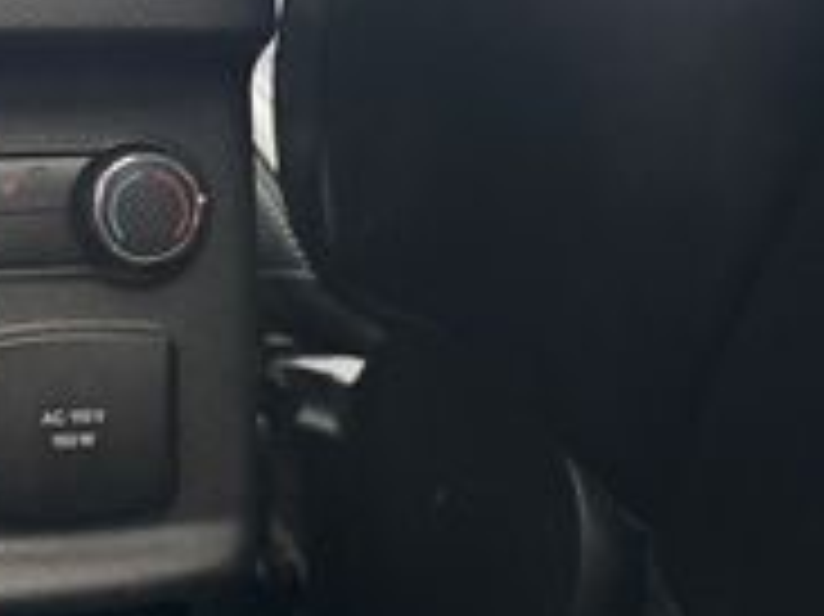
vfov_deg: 26.5
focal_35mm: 55
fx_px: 1308
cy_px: 304
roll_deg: -1.0
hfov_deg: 31.4
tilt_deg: -26.6
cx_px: -59
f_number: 1.78
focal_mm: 6.76
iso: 1600
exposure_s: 1/28
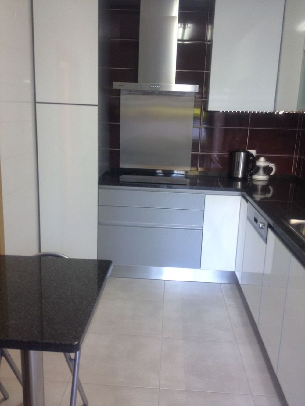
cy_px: 203
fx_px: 411
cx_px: 152
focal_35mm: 35
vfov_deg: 52.6
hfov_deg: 40.7
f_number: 2.4
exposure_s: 1/20
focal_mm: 4.28
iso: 80
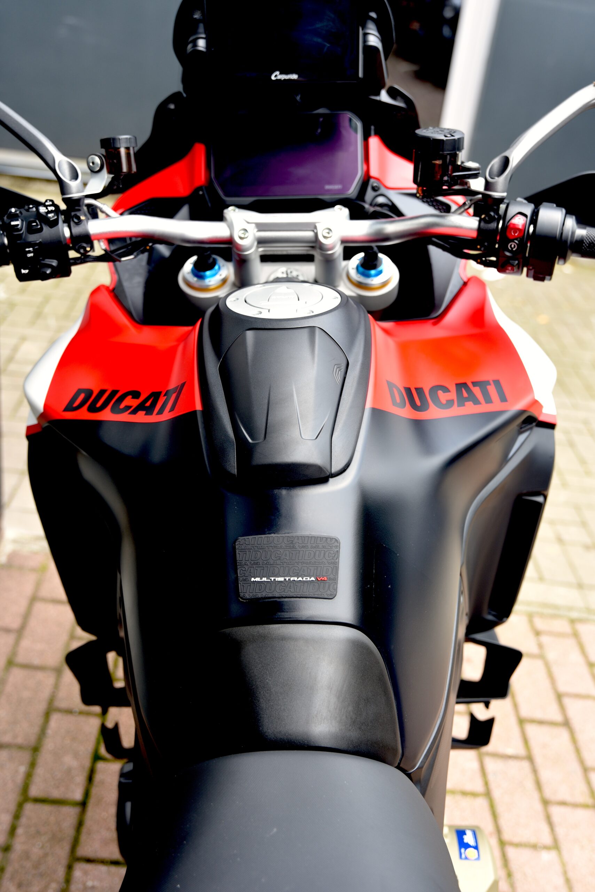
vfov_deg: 48.4
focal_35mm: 40
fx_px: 991
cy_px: 446
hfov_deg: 33.4
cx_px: 298
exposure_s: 1/60
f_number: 4
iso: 200
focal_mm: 40
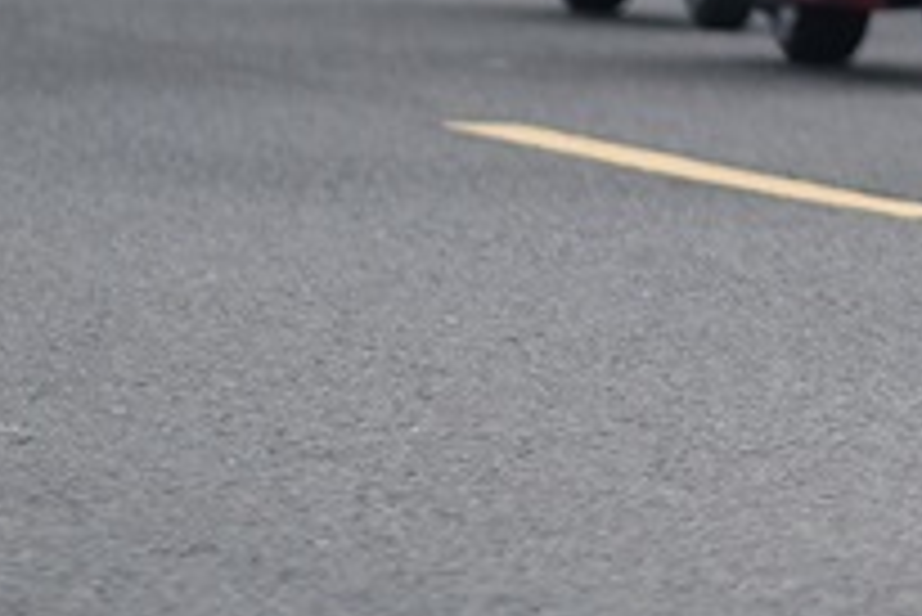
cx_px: 2244
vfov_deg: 2.5
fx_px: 14172
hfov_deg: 3.7
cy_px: -980
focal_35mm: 553
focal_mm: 56
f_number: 1.2
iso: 320
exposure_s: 1/8000
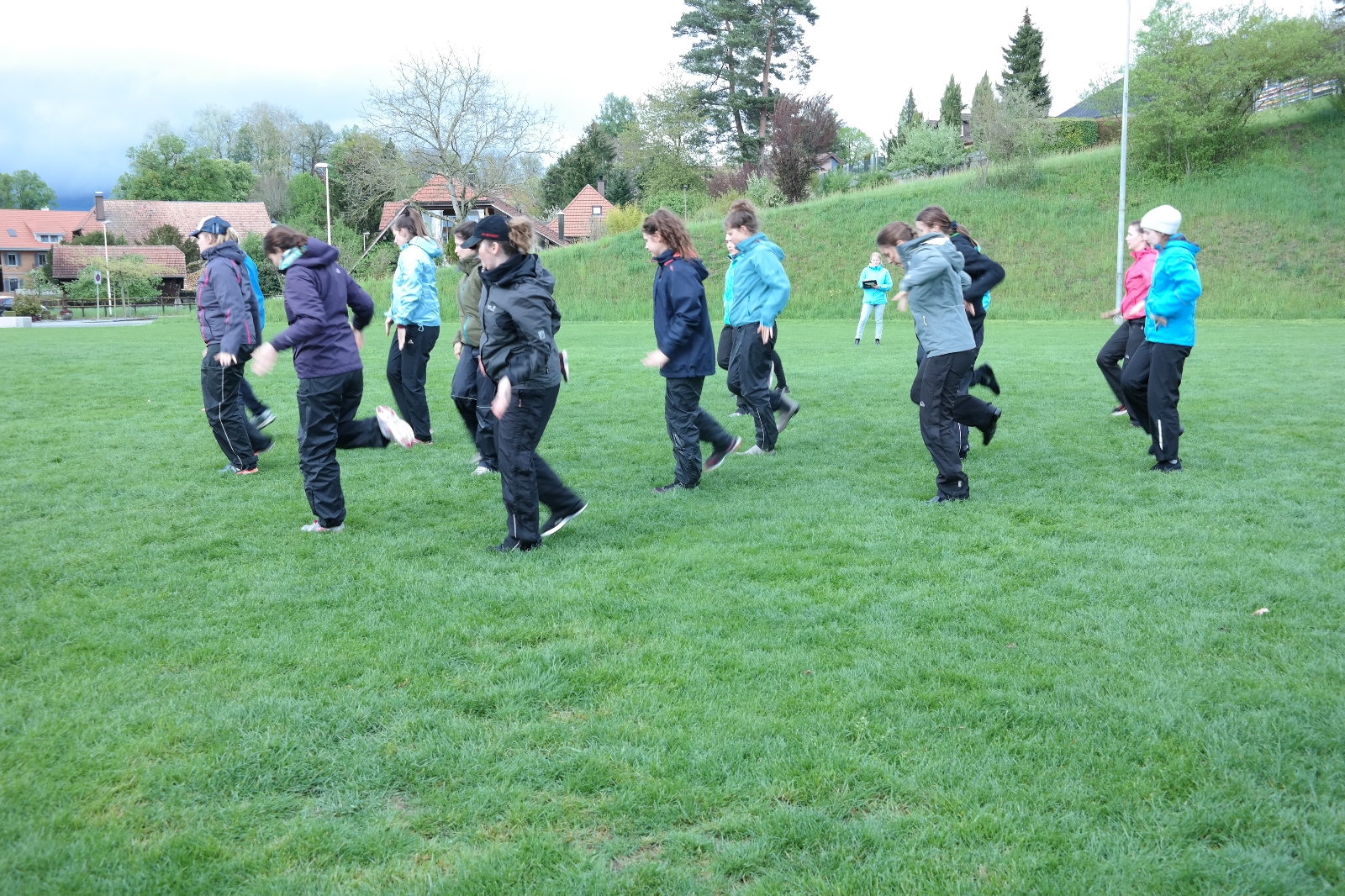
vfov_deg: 35.0
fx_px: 1419
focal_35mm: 38
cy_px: 448
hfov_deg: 50.7
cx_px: 672
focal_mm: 25
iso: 200
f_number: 6.3
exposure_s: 1/60
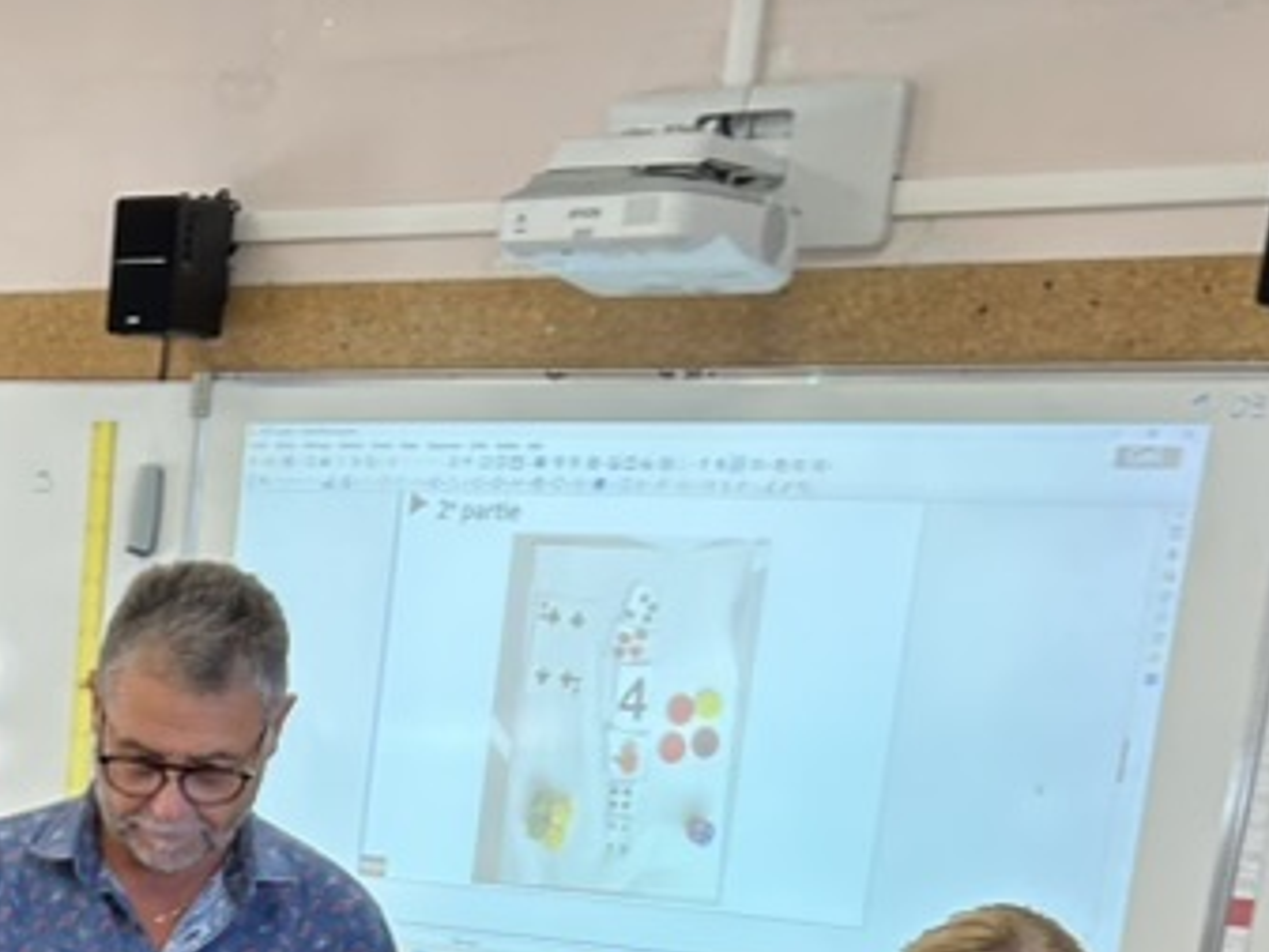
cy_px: 1415
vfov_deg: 17.0
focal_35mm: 79
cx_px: -222
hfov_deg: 22.9
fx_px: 2897
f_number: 1.5
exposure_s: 1/100
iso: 64
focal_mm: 5.7
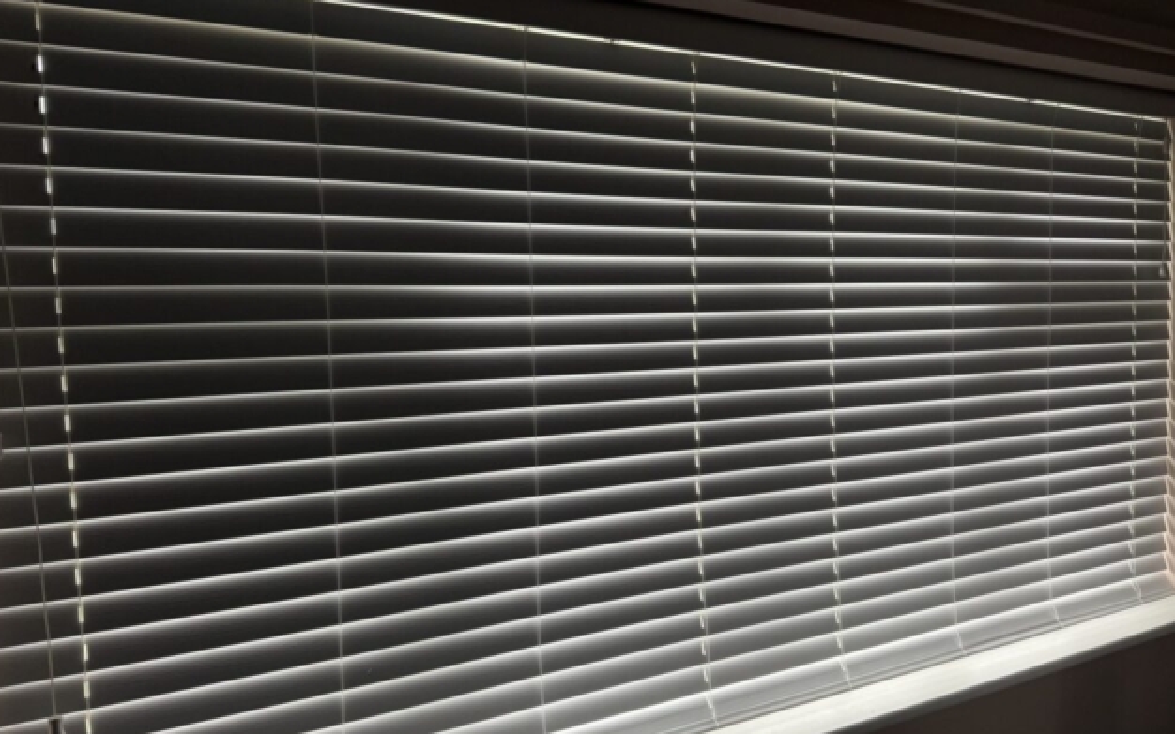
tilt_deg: -4.2
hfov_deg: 70.4
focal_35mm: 26
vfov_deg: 47.6
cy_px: 387
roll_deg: +1.1
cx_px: 586
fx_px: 832
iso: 200
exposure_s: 1/95
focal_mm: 6.76
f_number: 1.78
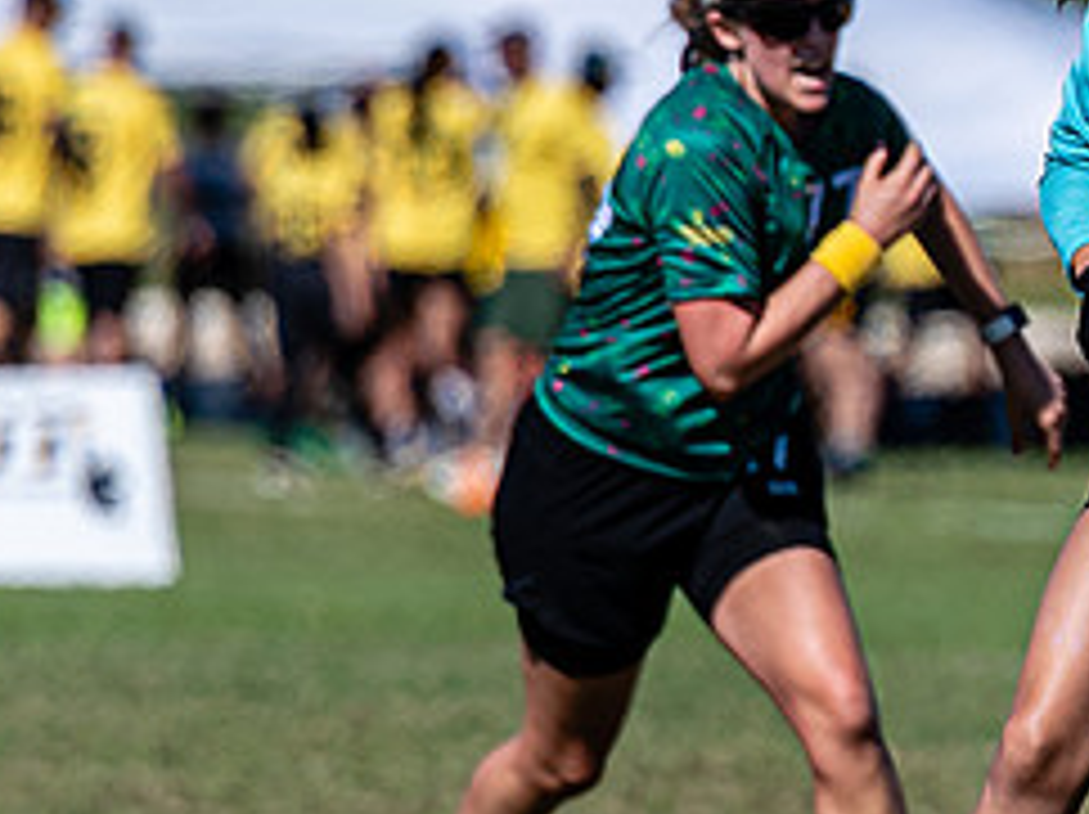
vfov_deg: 1.2
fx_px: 38531
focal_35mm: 1226
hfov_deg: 1.6
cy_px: 358
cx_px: 1719
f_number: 3.2
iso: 90
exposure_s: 1/2500
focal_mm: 200
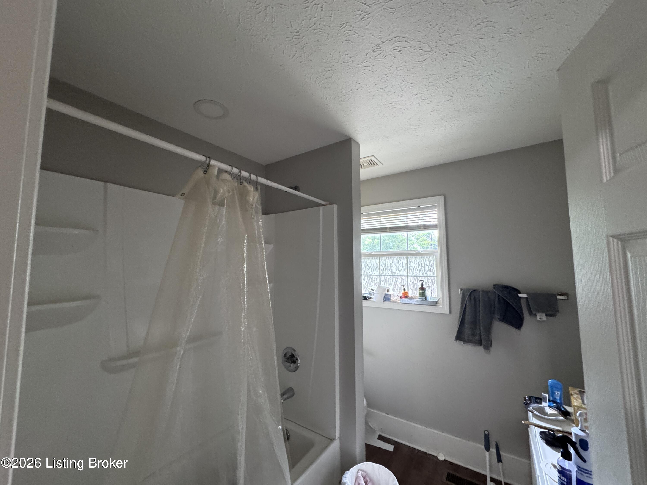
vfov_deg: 85.7
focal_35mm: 14
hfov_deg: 102.1
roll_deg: +0.8
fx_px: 262
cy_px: 242
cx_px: 324
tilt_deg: +3.9
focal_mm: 2.22
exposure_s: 1/60
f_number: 2.2
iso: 400
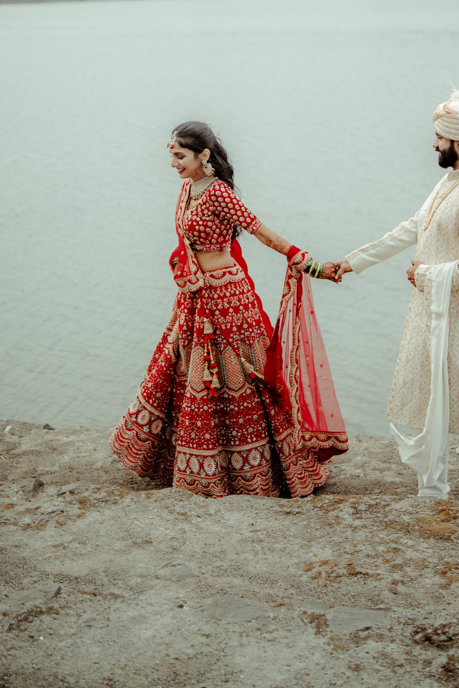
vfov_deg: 31.2
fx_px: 1185
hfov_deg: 21.9
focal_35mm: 62
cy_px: 101
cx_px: 292
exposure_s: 1/1250
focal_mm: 35
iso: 200
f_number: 1.4
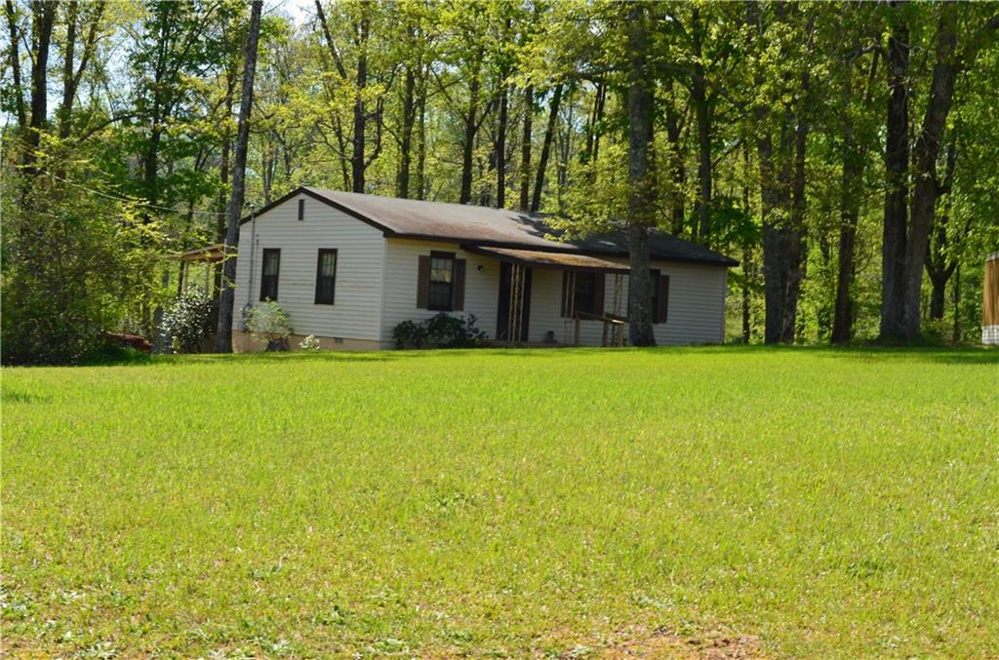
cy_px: 330
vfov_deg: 20.5
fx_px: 1827
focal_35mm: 66
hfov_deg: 30.6
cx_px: 500
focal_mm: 44
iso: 200
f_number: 11
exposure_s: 1/125
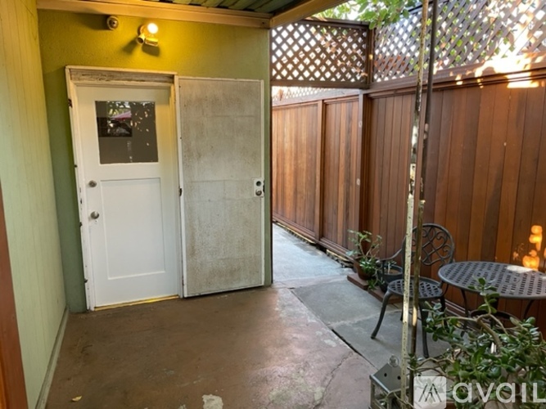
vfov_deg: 53.0
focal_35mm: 26
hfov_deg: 67.3
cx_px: 273
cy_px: 204
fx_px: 410
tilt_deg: -10.2
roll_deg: +1.0
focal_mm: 4.2
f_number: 1.6
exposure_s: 1/92
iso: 125
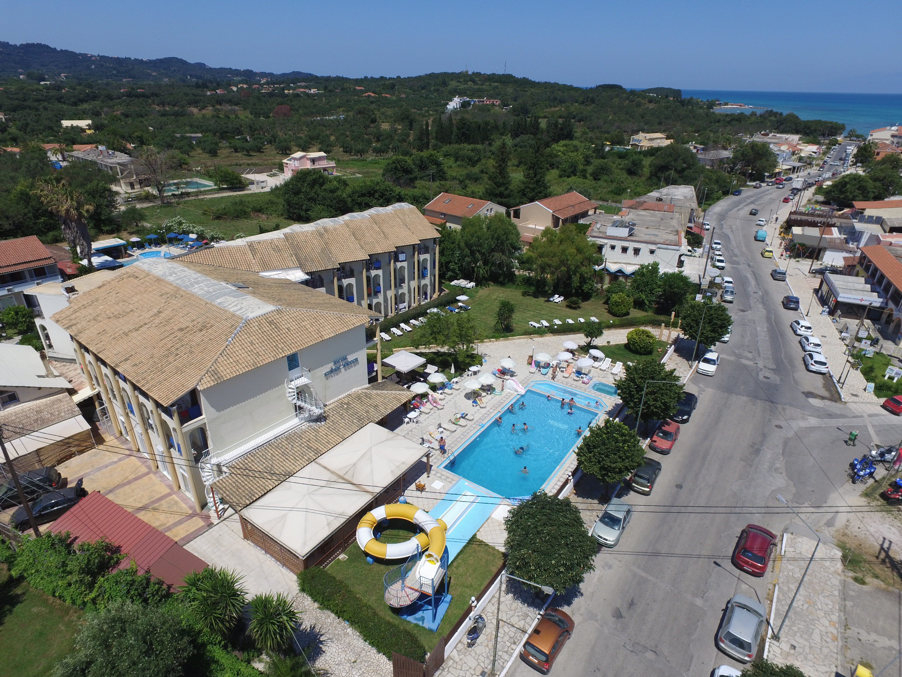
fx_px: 521
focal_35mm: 20
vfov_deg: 66.0
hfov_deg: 81.7
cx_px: 451
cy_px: 338
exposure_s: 1/1848
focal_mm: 3.61
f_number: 2.8
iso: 100
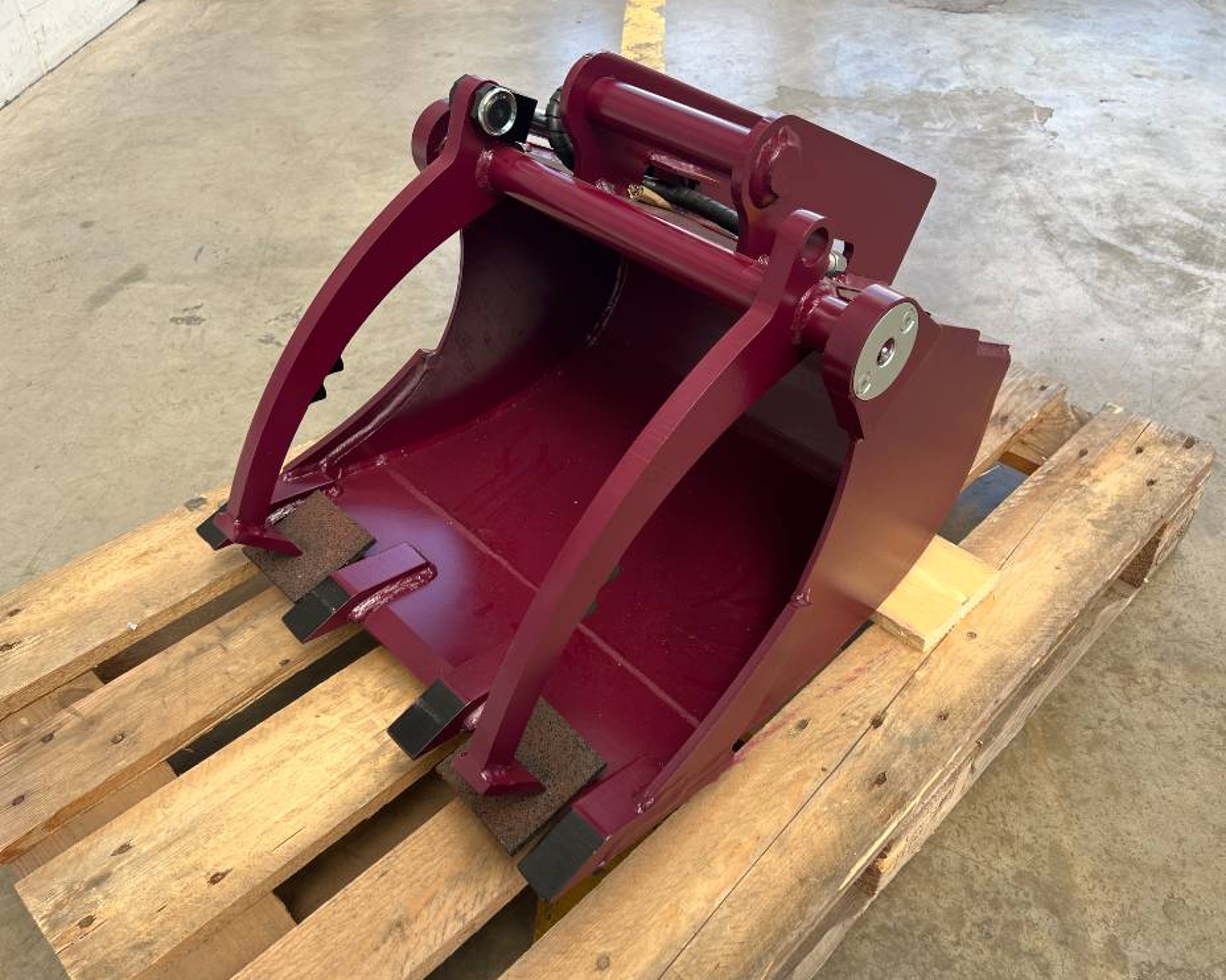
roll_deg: +1.8
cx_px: 613
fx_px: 1016
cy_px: 497
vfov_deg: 51.5
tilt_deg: -41.6
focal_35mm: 28
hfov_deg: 62.2
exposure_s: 1/327
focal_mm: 5.7
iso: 50
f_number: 1.5
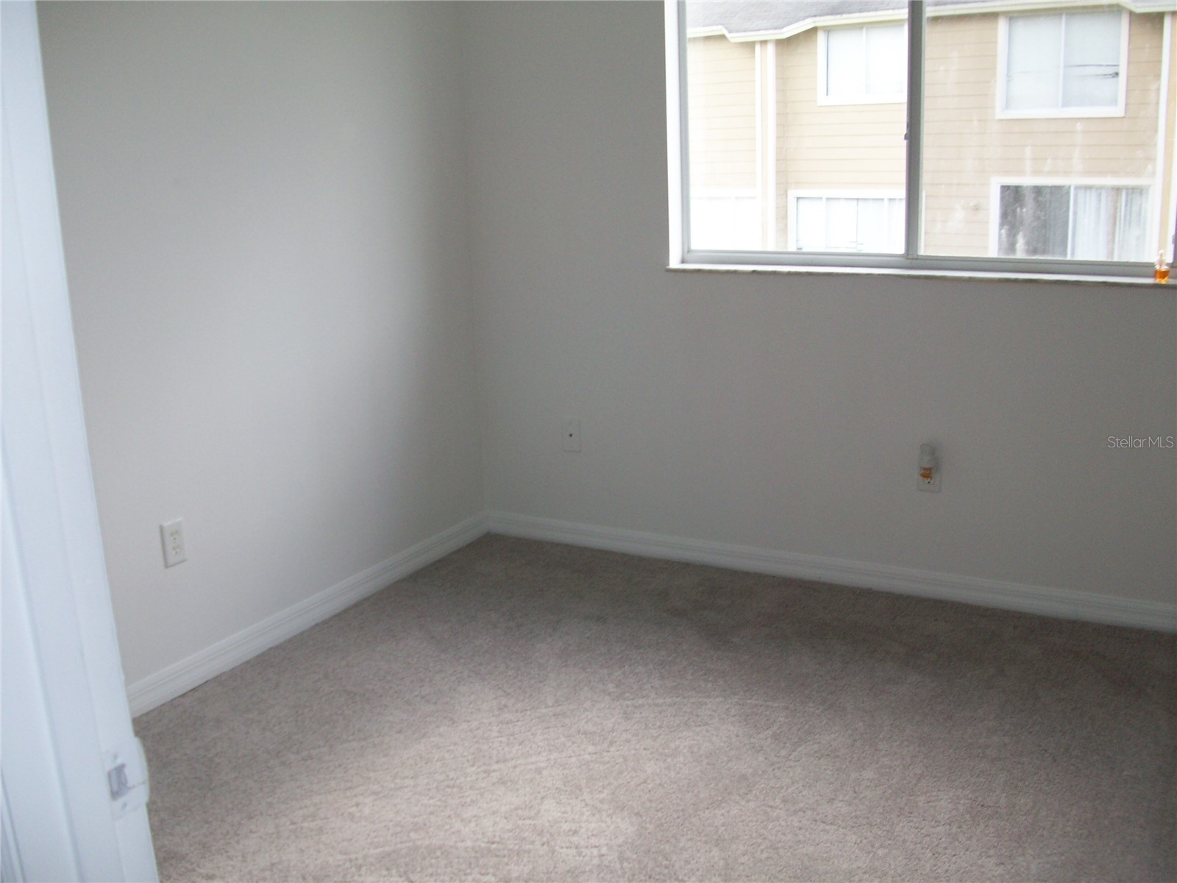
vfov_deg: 41.8
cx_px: 588
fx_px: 1156
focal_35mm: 34
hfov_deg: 54.0
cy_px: 442
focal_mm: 5.7
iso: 64
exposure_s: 1/97.8
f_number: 2.8
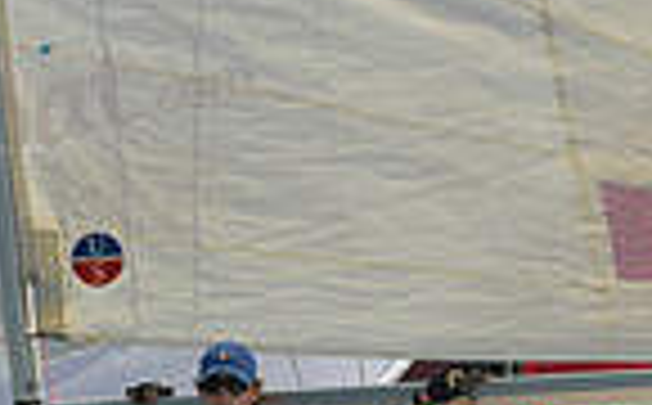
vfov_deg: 4.5
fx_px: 5072
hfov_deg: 7.3
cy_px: 727
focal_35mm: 286
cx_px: 490
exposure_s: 1/640
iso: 200
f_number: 6.3
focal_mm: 70
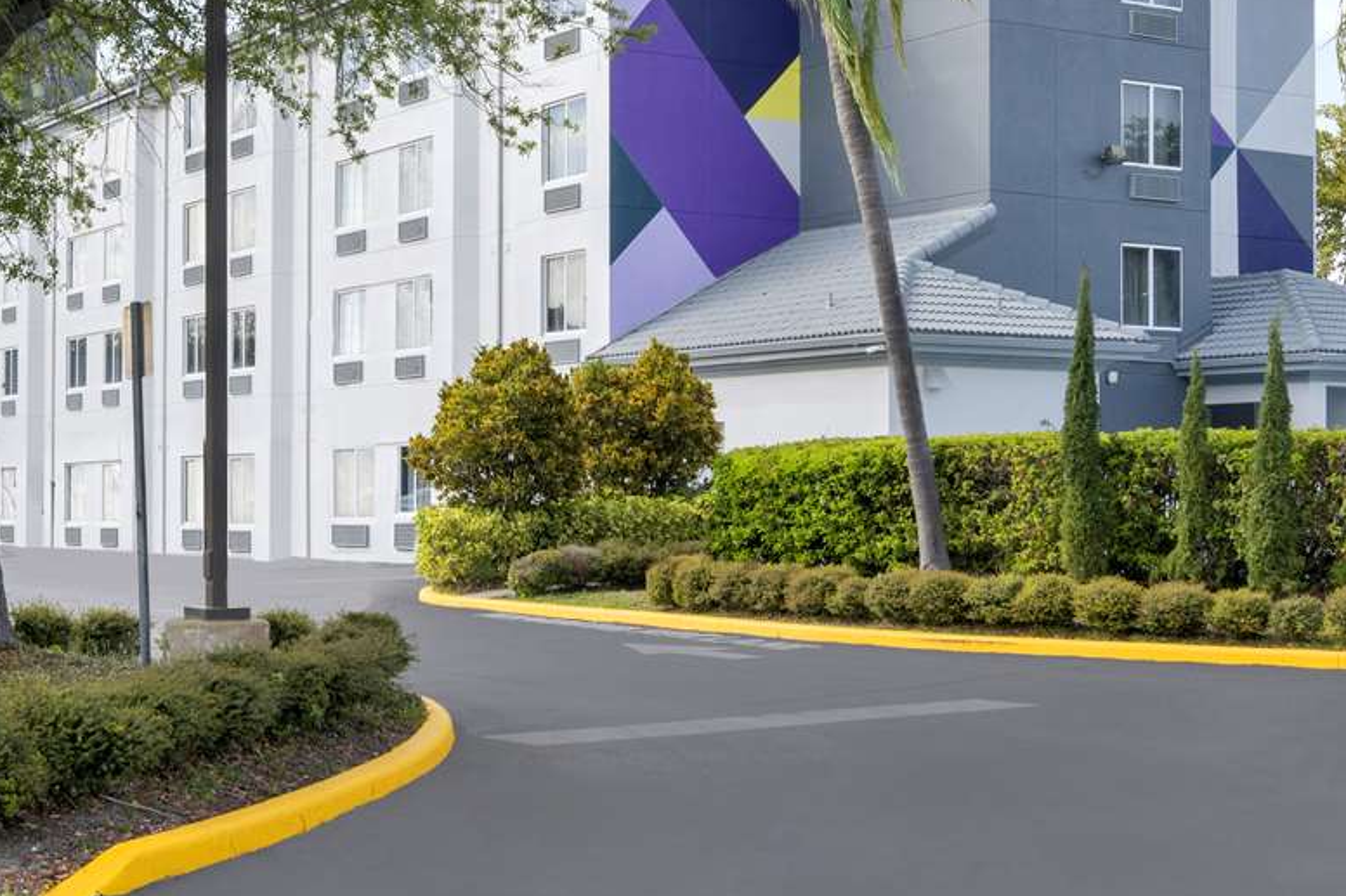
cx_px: 376
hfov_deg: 33.9
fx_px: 2168
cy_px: 78
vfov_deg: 22.8
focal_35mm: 58
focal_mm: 20
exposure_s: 1/200
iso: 200
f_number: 11
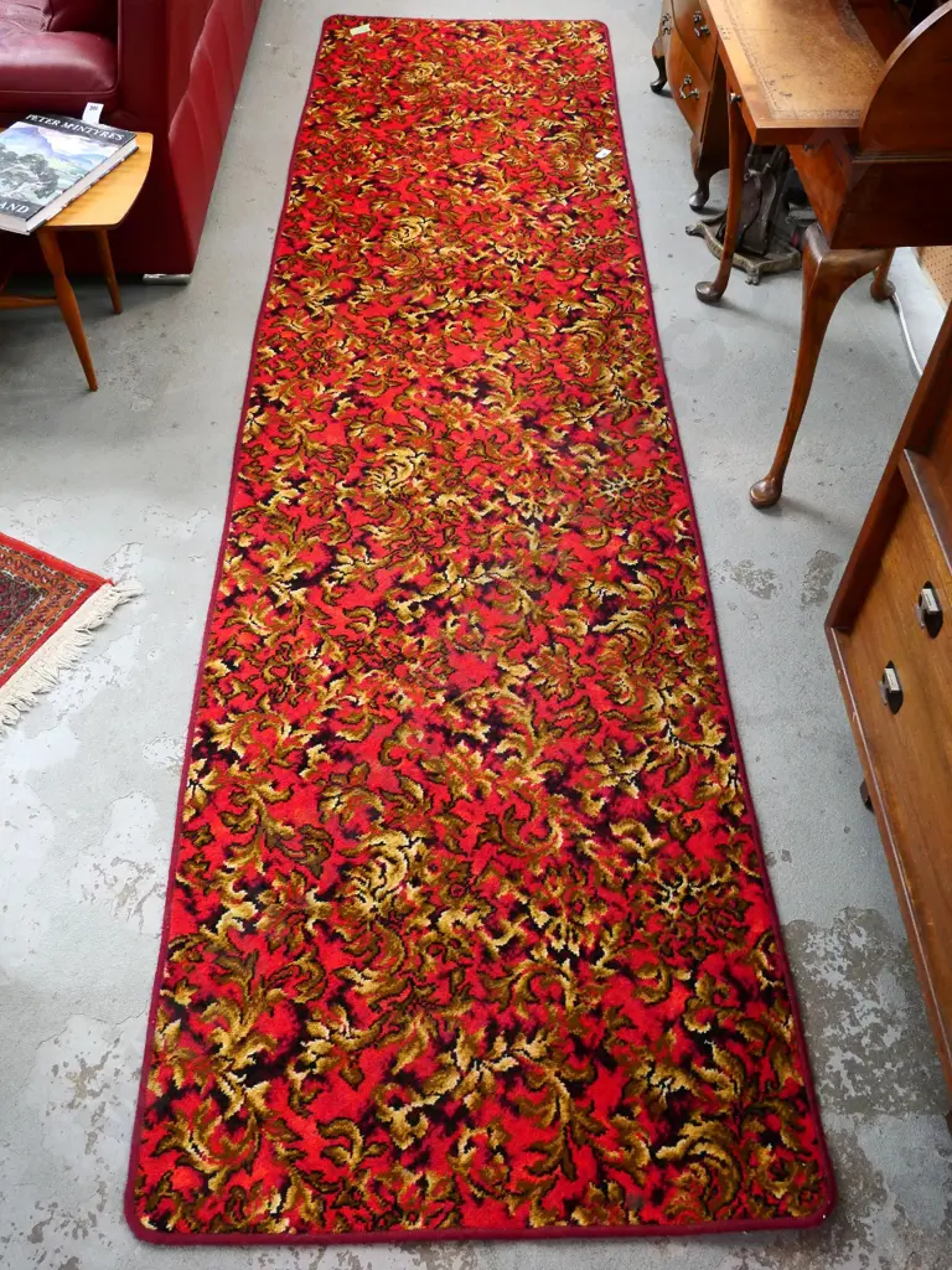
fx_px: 1100
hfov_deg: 46.8
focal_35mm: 30
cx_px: 476
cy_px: 635
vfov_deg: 60.0
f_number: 5
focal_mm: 15
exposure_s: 1/60
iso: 3200
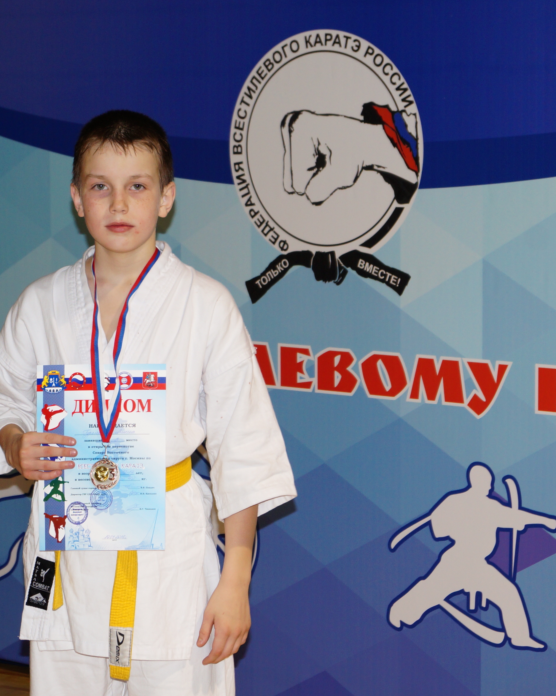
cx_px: 119
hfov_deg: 14.3
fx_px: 2201
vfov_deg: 17.9
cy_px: 347
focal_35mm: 107
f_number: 5.6
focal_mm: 50
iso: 400
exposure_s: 1/80
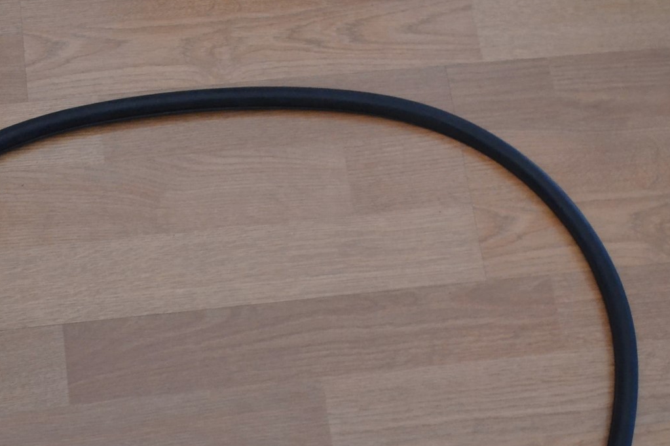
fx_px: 1135
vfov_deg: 22.0
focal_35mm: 61
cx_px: 217
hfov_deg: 32.6
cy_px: 344
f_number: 4.2
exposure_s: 1/3
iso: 3200
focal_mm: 26
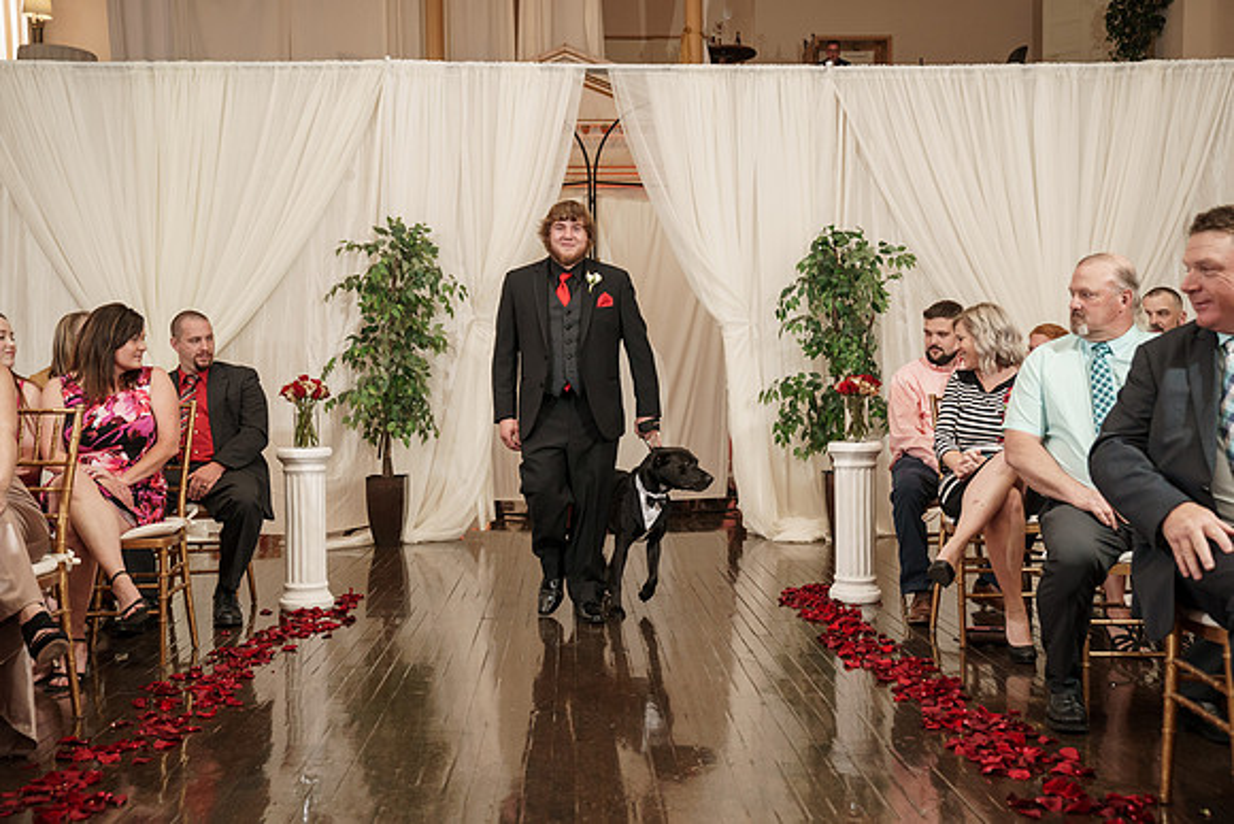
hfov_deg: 48.6
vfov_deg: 33.5
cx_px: 617
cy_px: 412
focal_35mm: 40
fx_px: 1367
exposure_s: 1/160
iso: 2000
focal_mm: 39
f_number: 4
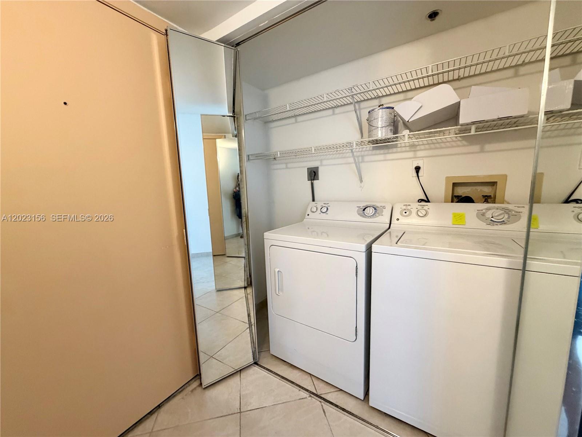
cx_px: 291
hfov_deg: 102.1
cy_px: 218
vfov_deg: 85.7
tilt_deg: -8.0
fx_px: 235
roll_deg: +2.5
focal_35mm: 14
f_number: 2.2
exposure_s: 1/60
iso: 400
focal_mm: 2.22
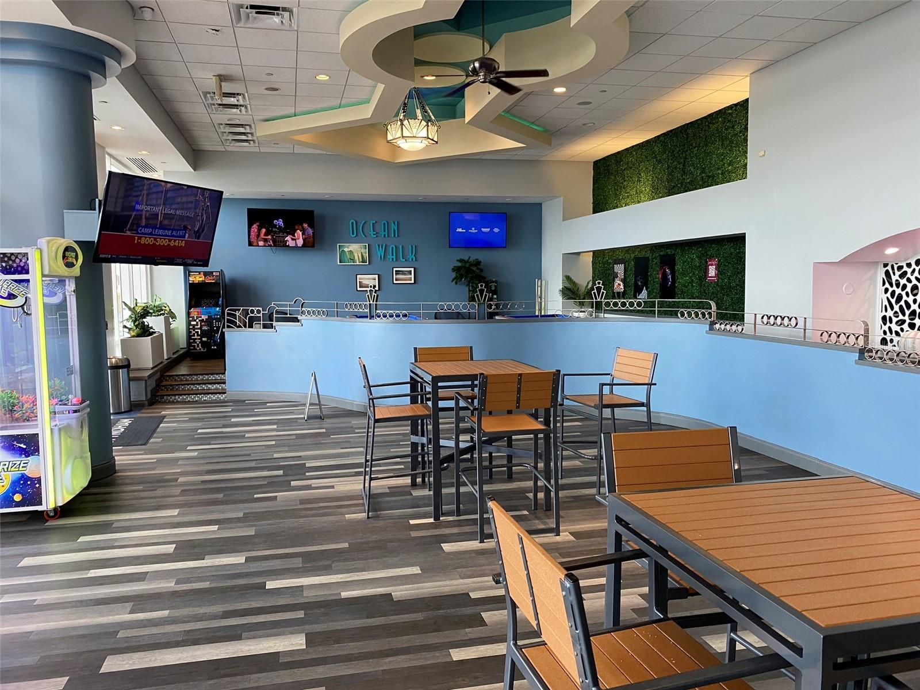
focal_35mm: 26
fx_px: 691
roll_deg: +0.2
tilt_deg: -4.7
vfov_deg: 53.1
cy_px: 345
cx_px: 460
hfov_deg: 67.3
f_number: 1.8
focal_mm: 4.25
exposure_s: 1/60
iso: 80
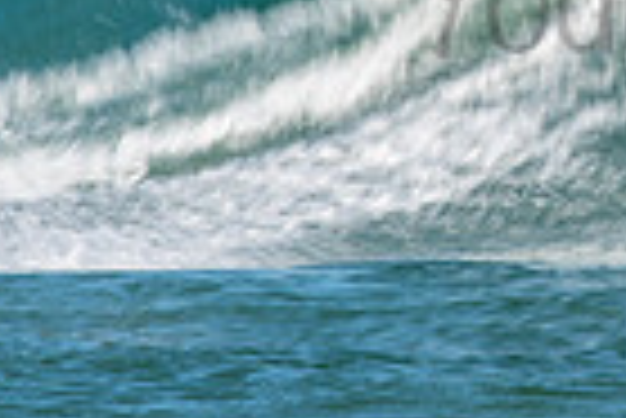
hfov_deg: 1.0
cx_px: 878
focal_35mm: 2085
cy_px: -52
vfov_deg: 0.7
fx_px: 36293
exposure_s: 1/30
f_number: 20
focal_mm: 500
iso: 64
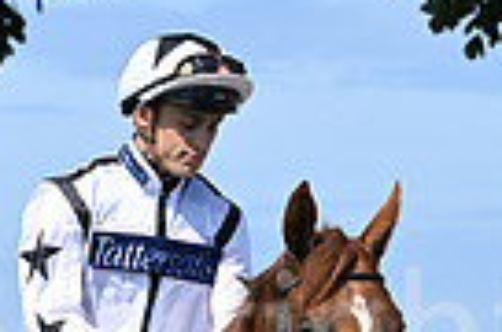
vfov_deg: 3.7
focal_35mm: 368
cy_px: 574
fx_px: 5120
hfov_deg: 5.6
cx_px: 321
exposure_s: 1/2000
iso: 400
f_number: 5.6
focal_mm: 86
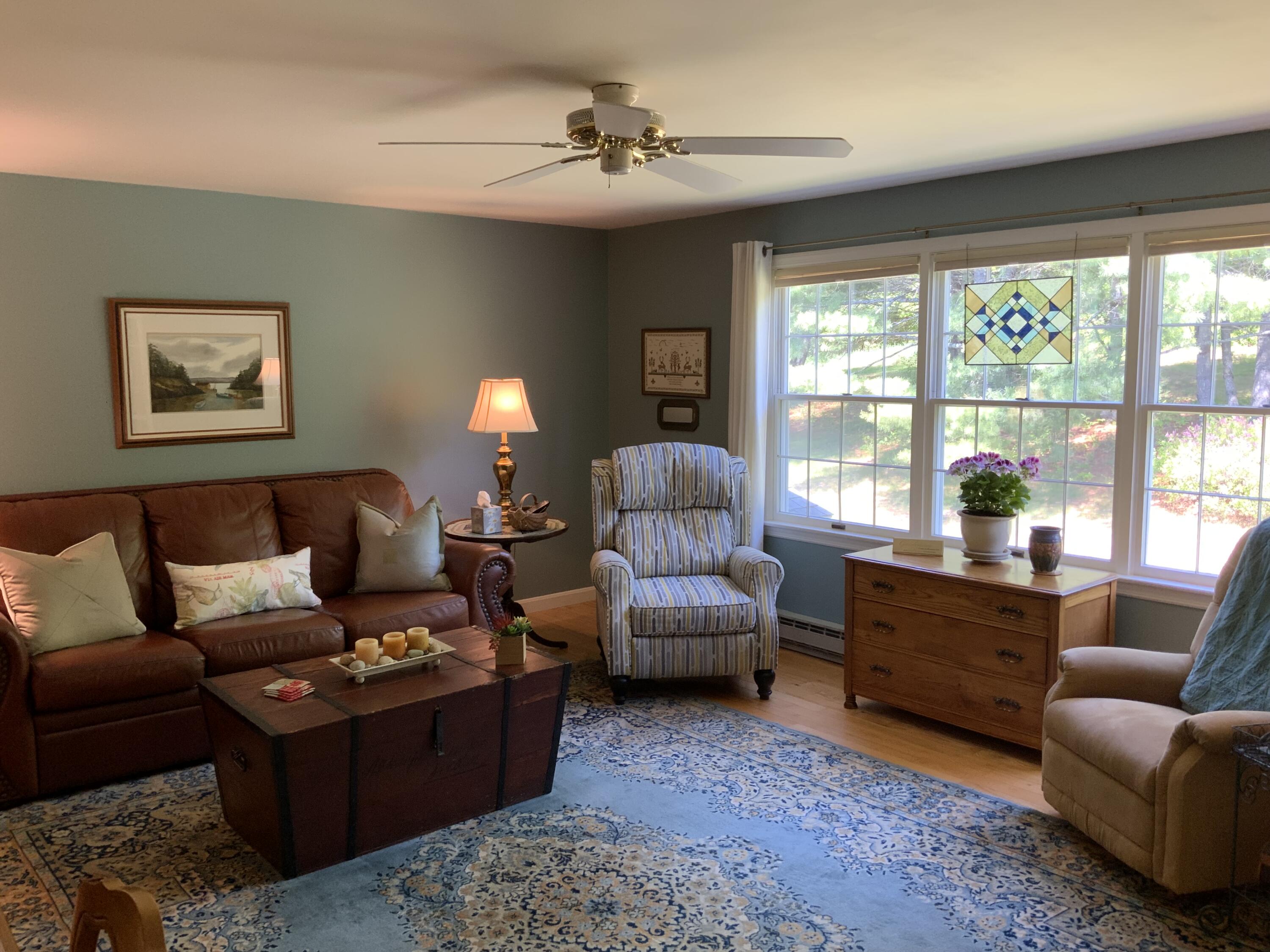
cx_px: 635
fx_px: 1064
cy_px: 476
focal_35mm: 29
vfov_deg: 48.2
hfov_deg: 61.7
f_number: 1.8
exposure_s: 1/60
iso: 64
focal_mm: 3
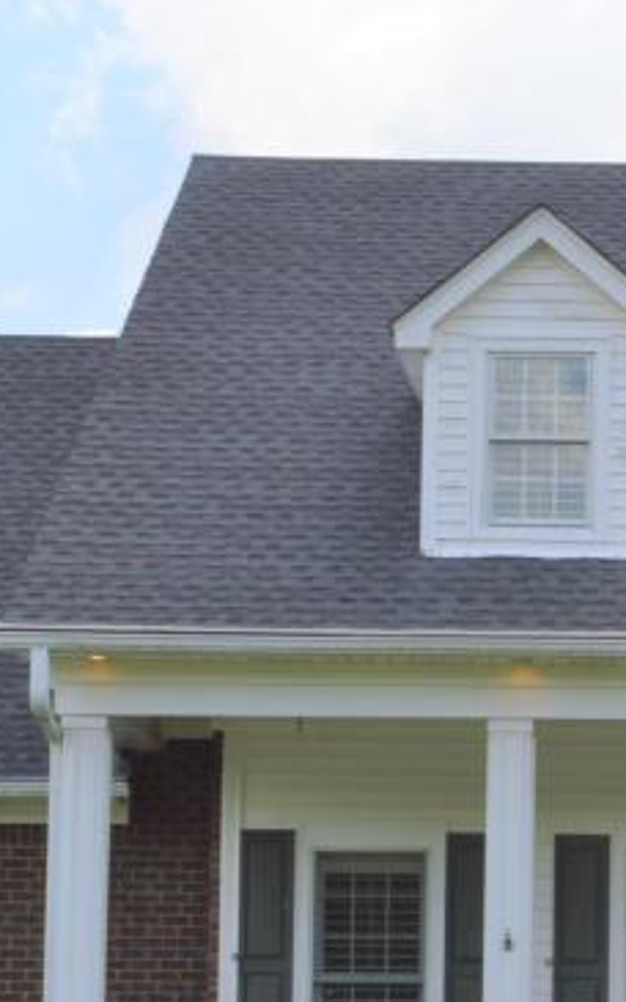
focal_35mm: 116
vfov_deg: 17.8
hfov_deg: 11.0
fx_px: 3168
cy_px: 843
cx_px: 822
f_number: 8
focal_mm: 24
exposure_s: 1/200
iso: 100
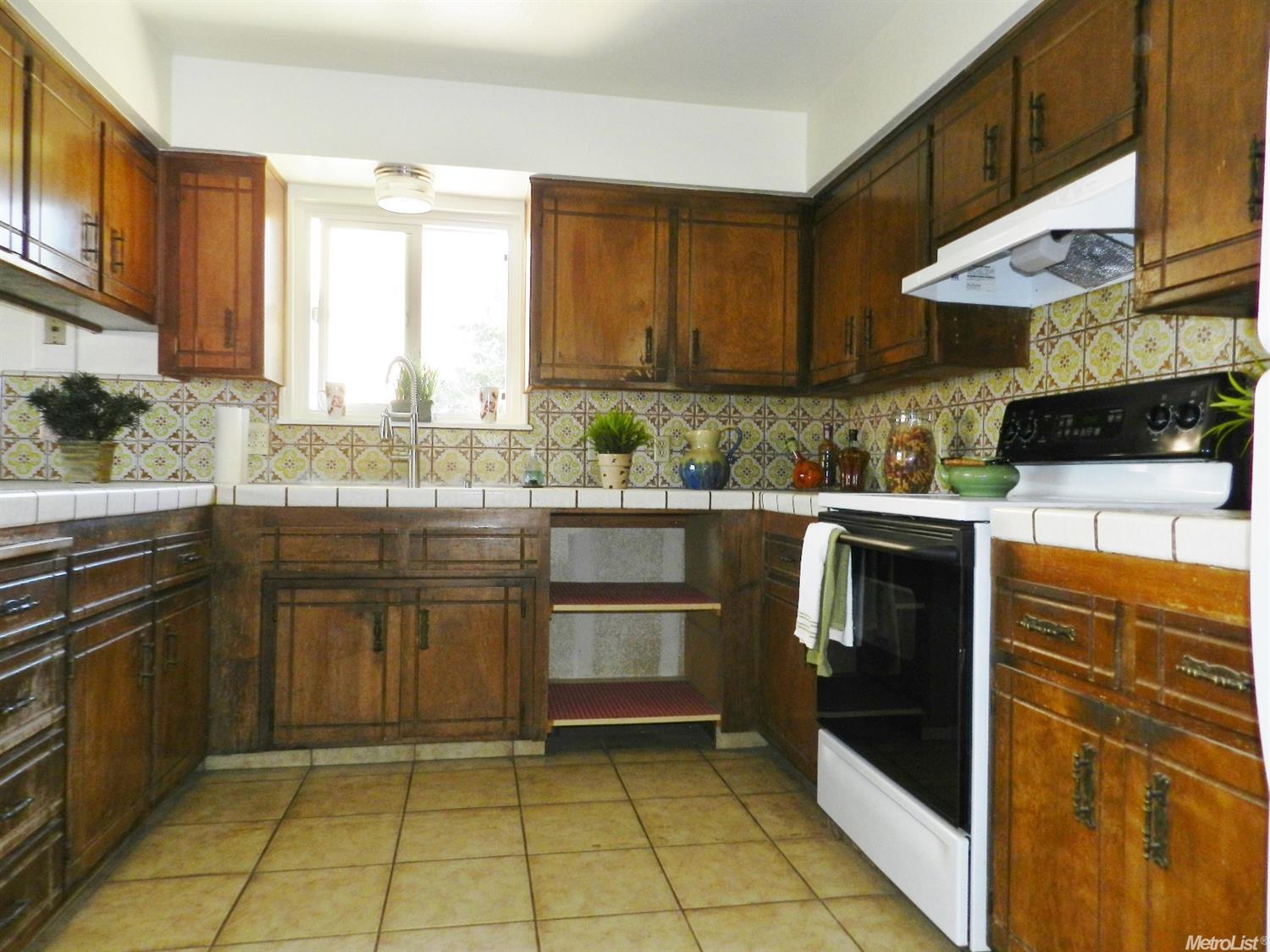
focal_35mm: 23
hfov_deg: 73.9
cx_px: 635
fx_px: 844
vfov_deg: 58.9
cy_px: 476
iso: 200
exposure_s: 1/30
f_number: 3.4
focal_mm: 4
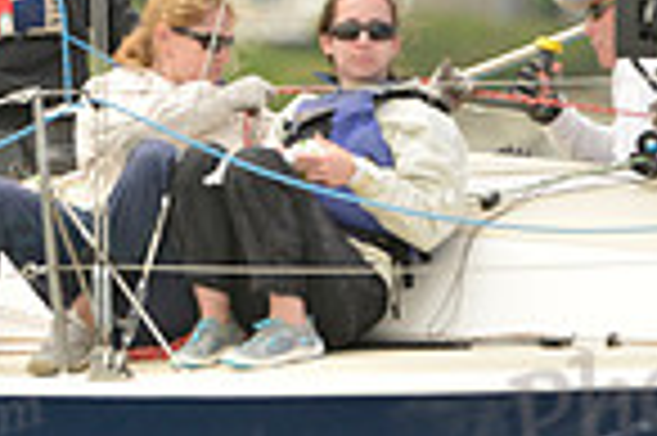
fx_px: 27563
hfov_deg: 1.4
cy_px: 178
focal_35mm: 1512
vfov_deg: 0.9
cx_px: 279
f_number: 5.6
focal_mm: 380
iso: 400
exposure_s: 1/800
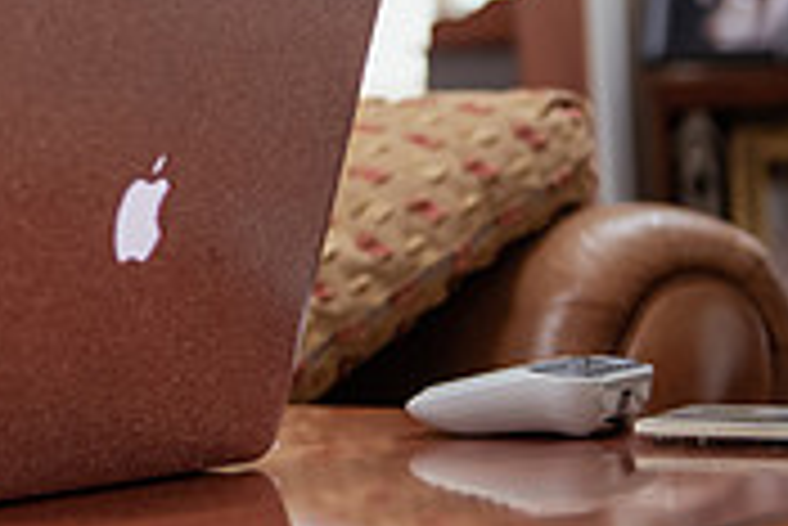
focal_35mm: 149
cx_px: -311
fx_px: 3264
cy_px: -56
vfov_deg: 9.1
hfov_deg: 13.2
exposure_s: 1/200
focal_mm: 45
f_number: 2.8
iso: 640
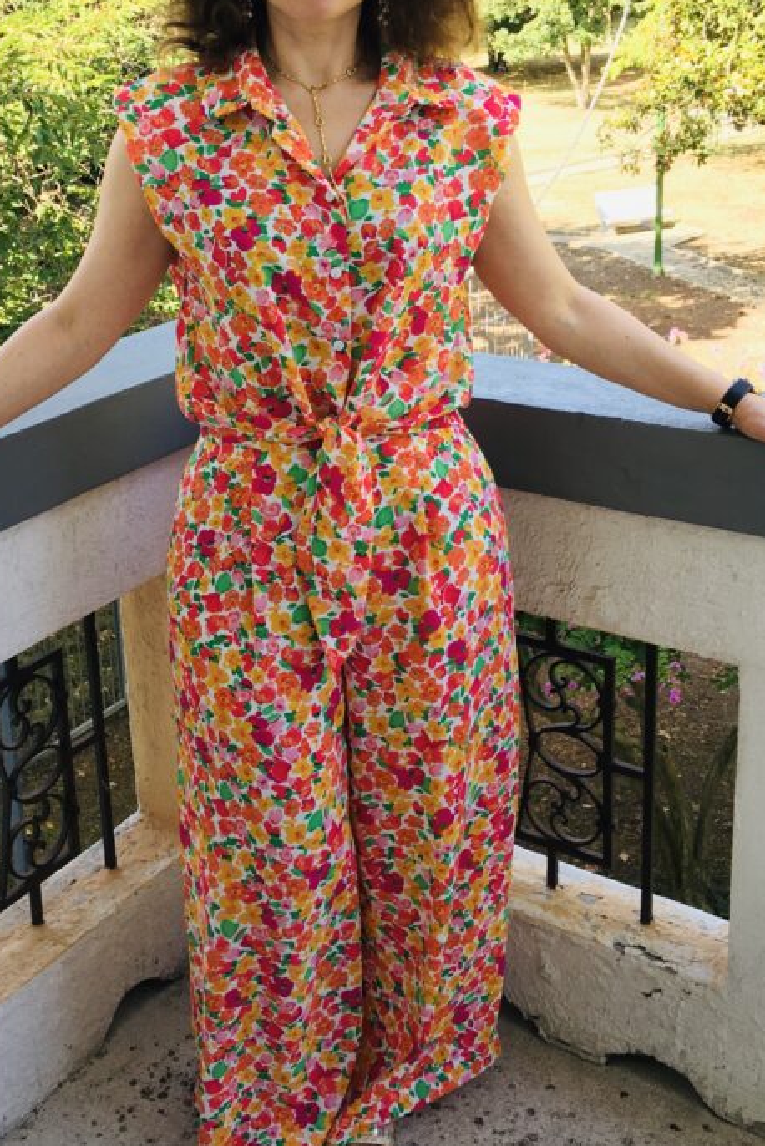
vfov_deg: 43.3
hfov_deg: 29.9
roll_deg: +2.1
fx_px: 1433
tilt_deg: -19.7
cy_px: 443
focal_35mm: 45
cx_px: 327
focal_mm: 4.15
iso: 25
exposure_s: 1/126
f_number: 2.2
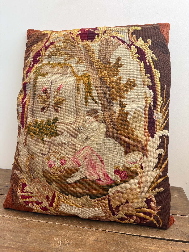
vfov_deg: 67.3
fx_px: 189
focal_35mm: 26
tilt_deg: -11.2
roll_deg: -0.4
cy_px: 126
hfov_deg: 53.1
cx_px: 94
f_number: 1.6
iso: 32
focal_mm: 5.96
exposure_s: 1/145
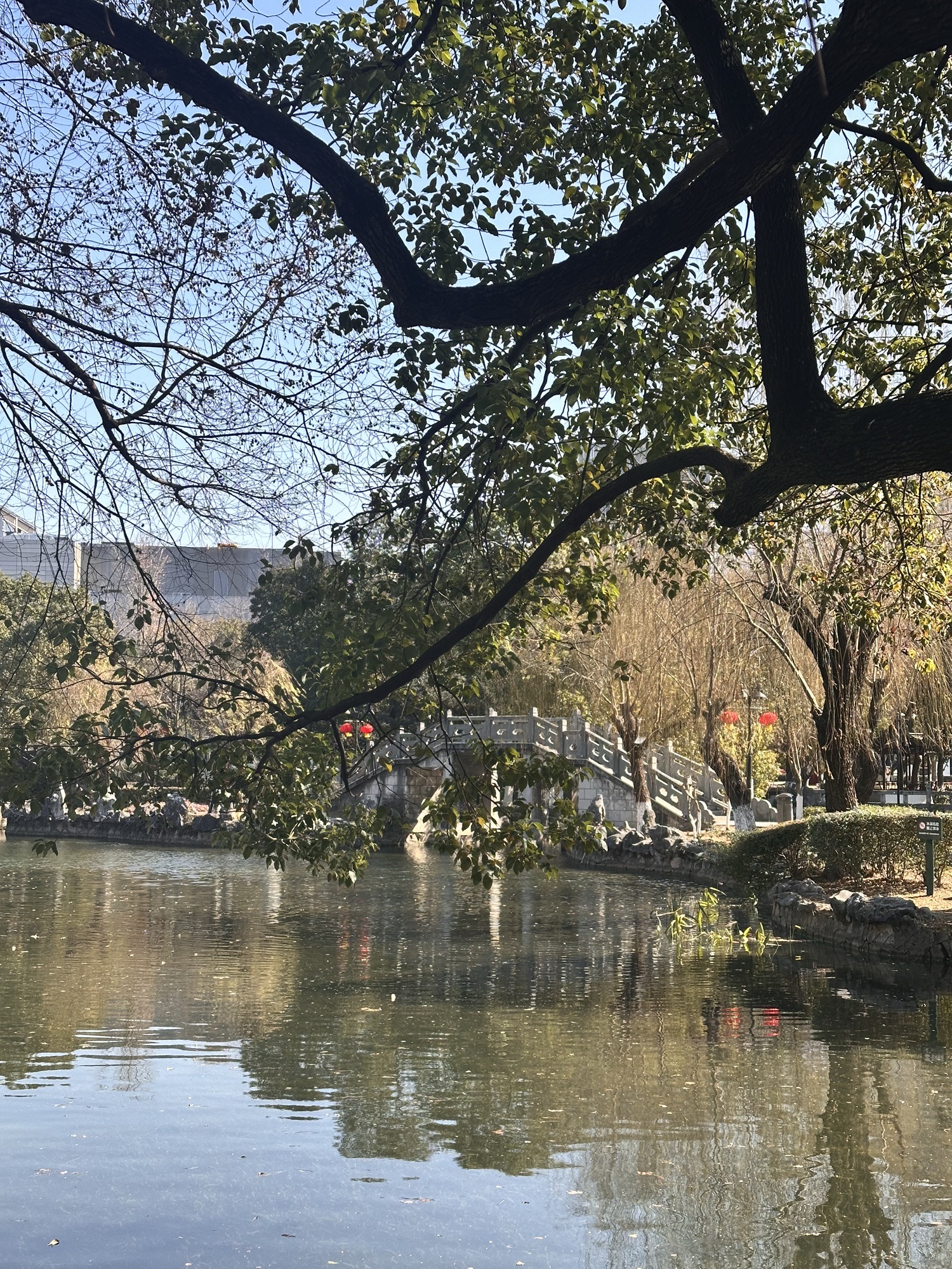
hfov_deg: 30.3
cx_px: 476
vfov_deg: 39.7
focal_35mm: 48
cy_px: 634
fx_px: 1760
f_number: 1.78
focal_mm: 6.86
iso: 64
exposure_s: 1/1376
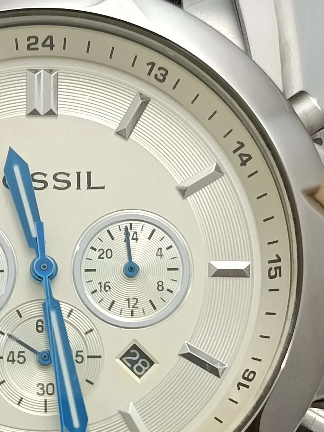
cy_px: 405
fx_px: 1498
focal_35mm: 120
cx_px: 49
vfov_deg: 16.2
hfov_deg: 12.3
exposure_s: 1/100
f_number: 1.7
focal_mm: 5.24
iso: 322
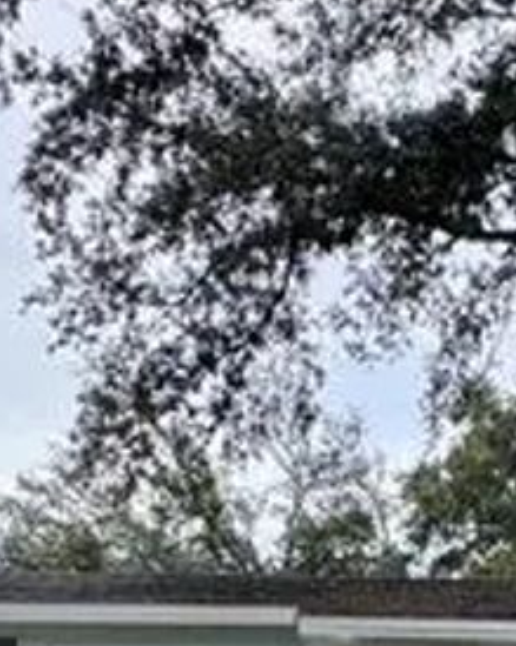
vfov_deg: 23.6
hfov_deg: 22.1
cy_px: 904
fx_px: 1299
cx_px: 443
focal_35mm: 68
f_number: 2.2
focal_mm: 2.22
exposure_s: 1/119
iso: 40
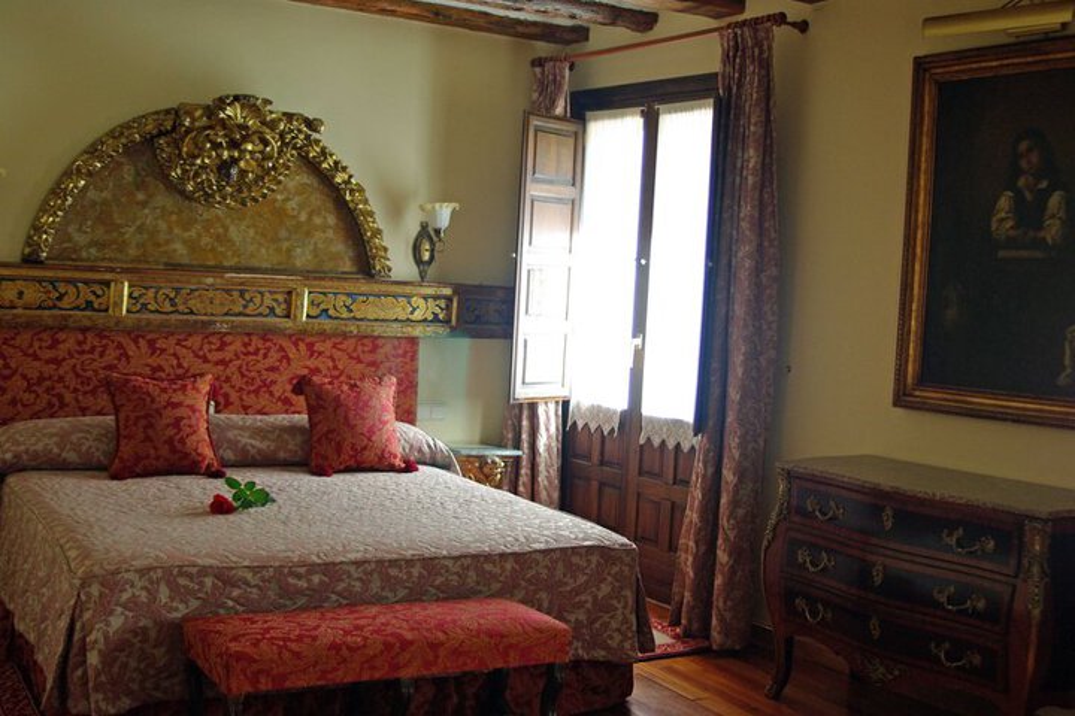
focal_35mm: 42
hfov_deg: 46.4
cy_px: 358
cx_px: 538
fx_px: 1254
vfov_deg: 31.9
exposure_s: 1/45
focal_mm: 28
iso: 400
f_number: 3.5
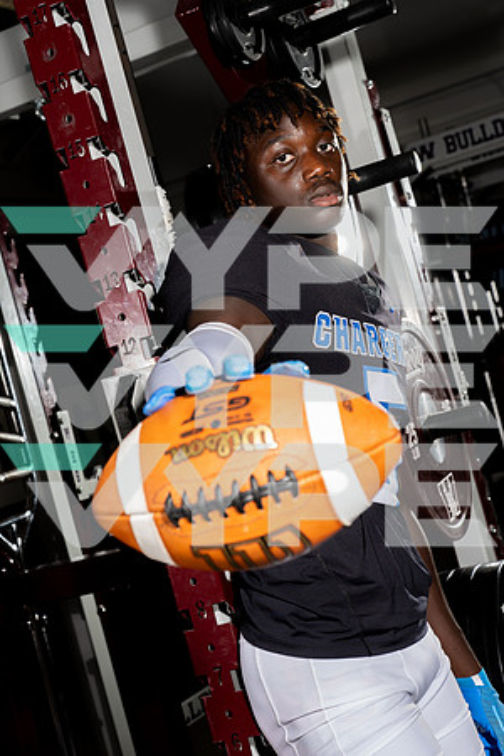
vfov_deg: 31.4
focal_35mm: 64
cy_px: 378
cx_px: 252
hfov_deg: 21.2
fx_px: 1344
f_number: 7.1
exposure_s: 1/250
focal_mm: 64
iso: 200
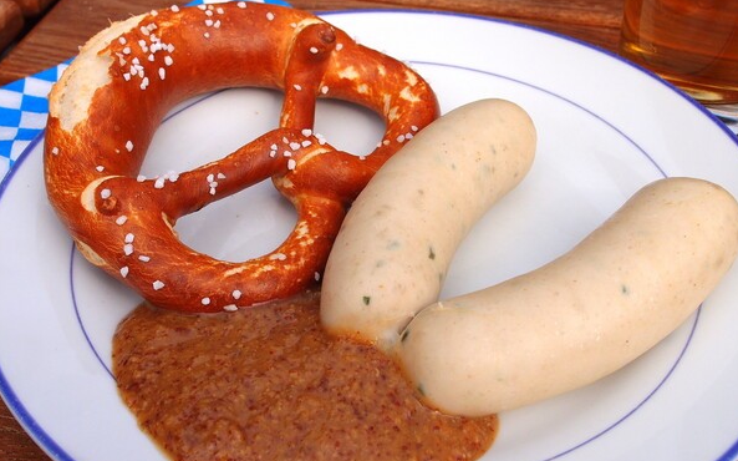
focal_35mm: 44
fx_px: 885
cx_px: 371
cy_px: 252
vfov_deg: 29.2
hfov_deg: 45.3
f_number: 4.5
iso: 100
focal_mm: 8.99
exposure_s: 1/800
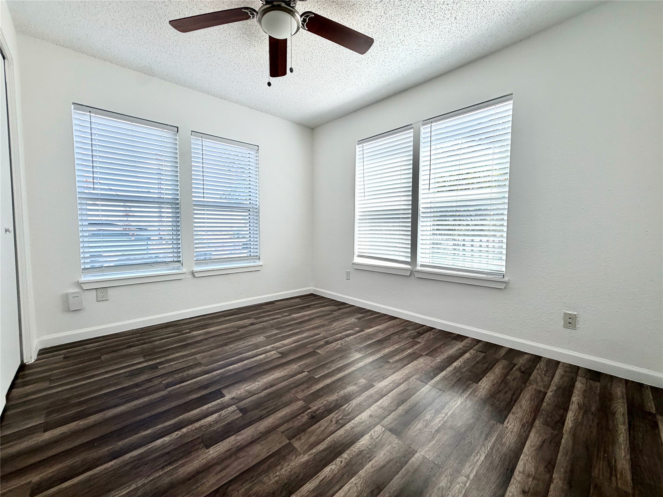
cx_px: 332
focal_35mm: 14
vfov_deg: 85.7
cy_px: 248
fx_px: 268
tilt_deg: -3.9
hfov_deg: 102.1
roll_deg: +0.2
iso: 40
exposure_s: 1/136
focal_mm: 2.22
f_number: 2.2
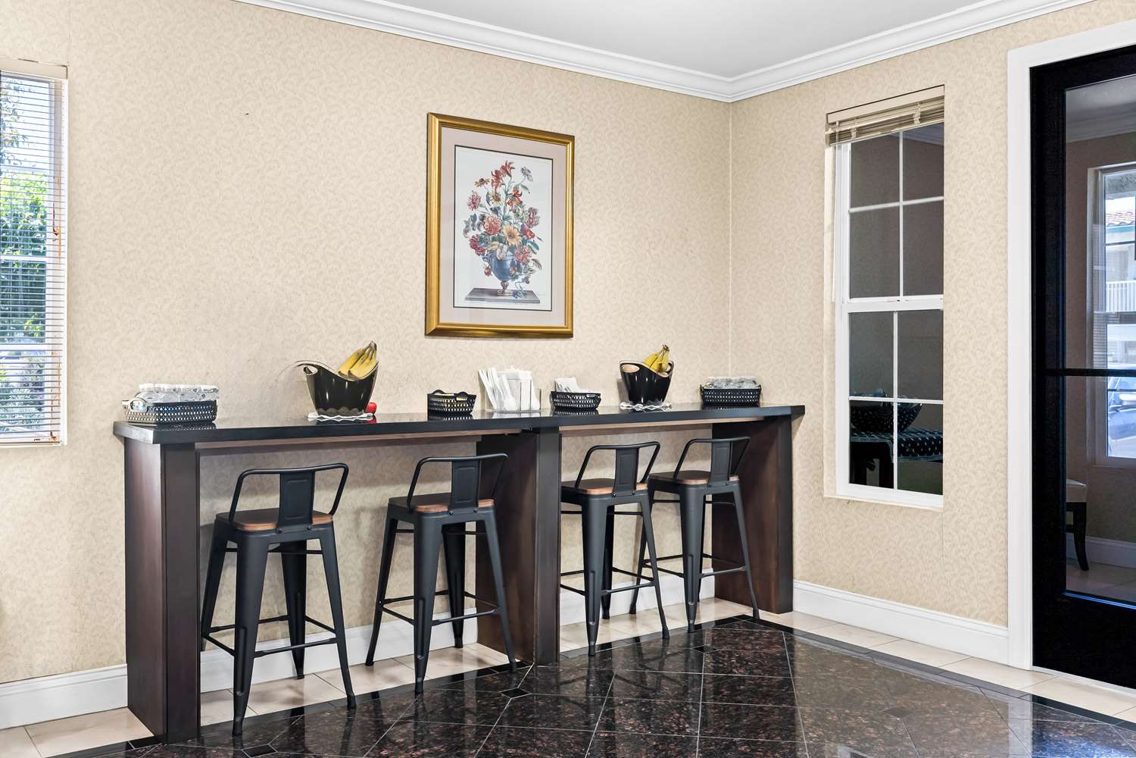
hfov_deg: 60.3
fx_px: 978
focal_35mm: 31
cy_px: 379
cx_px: 568
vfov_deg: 42.3
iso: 400
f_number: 8
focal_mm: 31
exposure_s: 1/3
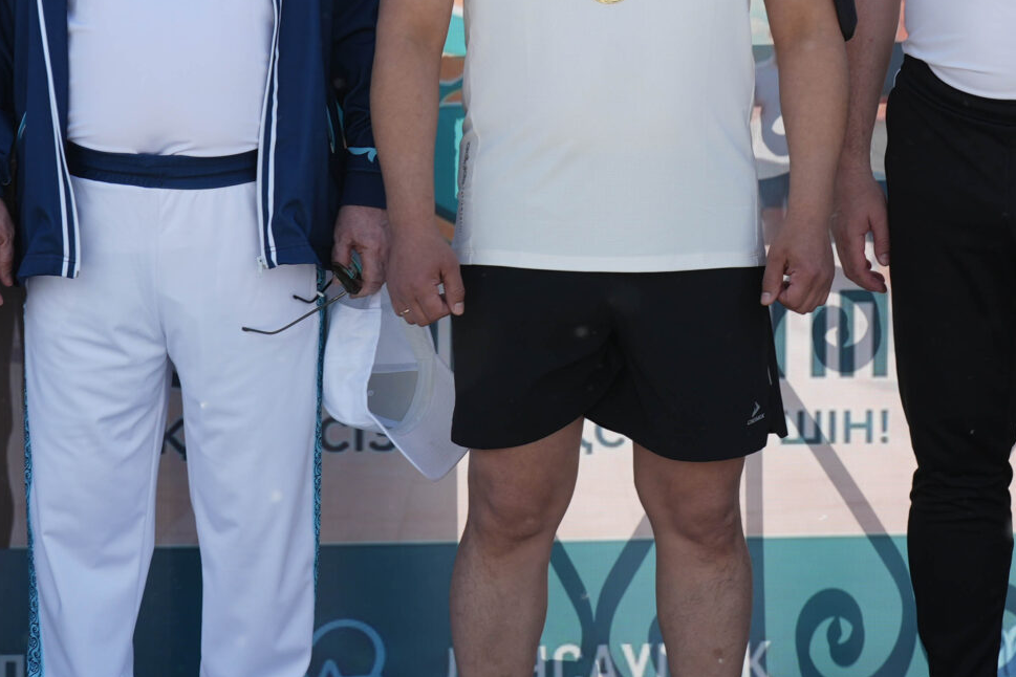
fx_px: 5221
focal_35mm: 185
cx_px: 582
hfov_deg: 11.1
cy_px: 8
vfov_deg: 7.4
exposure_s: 1/320
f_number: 5.6
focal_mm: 70
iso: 80
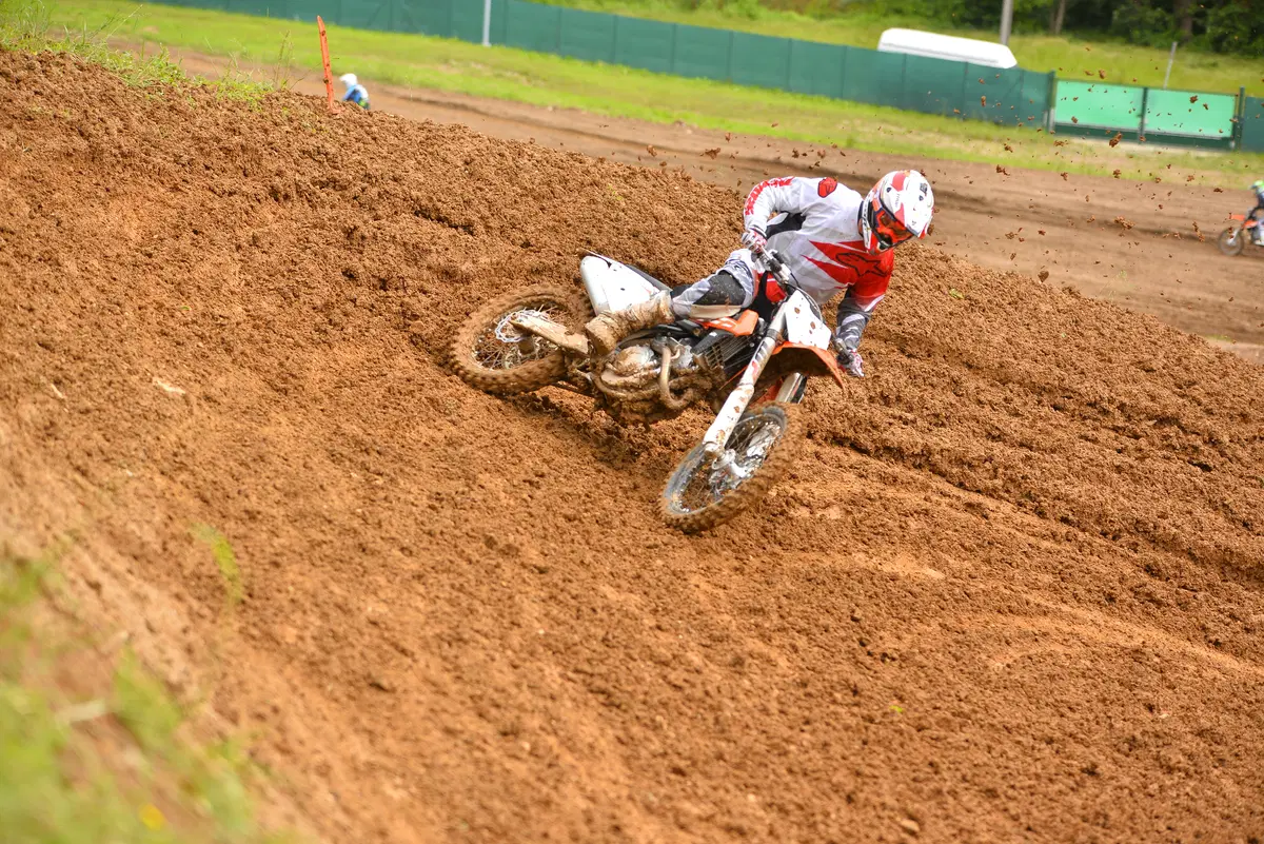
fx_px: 3688
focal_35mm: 105
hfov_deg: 19.4
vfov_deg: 13.1
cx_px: 632
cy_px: 422
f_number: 3.5
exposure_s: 1/1000
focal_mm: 105
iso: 200
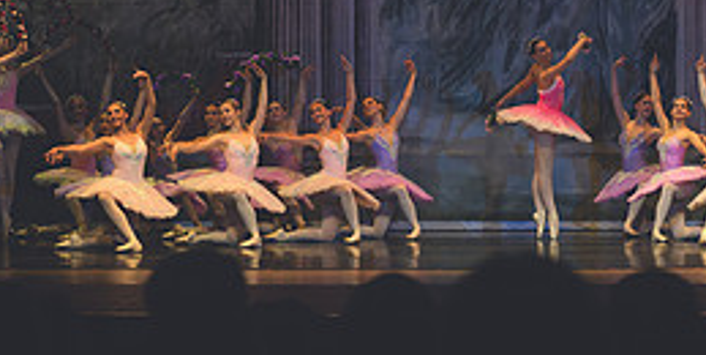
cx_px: 490
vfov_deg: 6.0
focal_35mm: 186
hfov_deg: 11.9
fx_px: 3396
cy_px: -23
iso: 900
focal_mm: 70
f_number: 2.8
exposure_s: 1/500
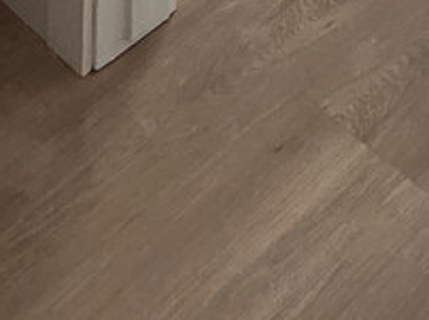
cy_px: -896
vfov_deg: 8.6
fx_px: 1225
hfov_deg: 19.1
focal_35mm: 99
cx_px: 457
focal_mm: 2.2
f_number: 2.2
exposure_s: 1/120
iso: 160
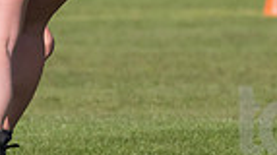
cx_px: 23
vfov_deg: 0.6
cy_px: -116
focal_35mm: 2038
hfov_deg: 1.1
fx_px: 14949
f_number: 5.6
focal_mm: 320
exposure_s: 1/2000
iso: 320
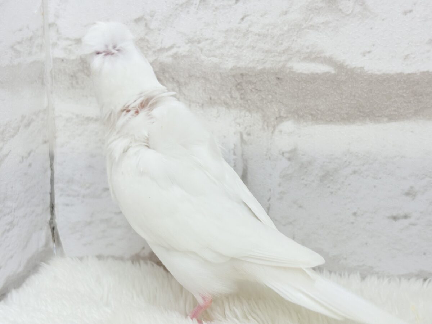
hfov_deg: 36.8
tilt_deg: -10.0
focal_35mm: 52
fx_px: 649
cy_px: 162
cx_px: 216
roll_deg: +0.6
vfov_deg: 28.0
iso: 50
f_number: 1.6
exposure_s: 1/100
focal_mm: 5.96
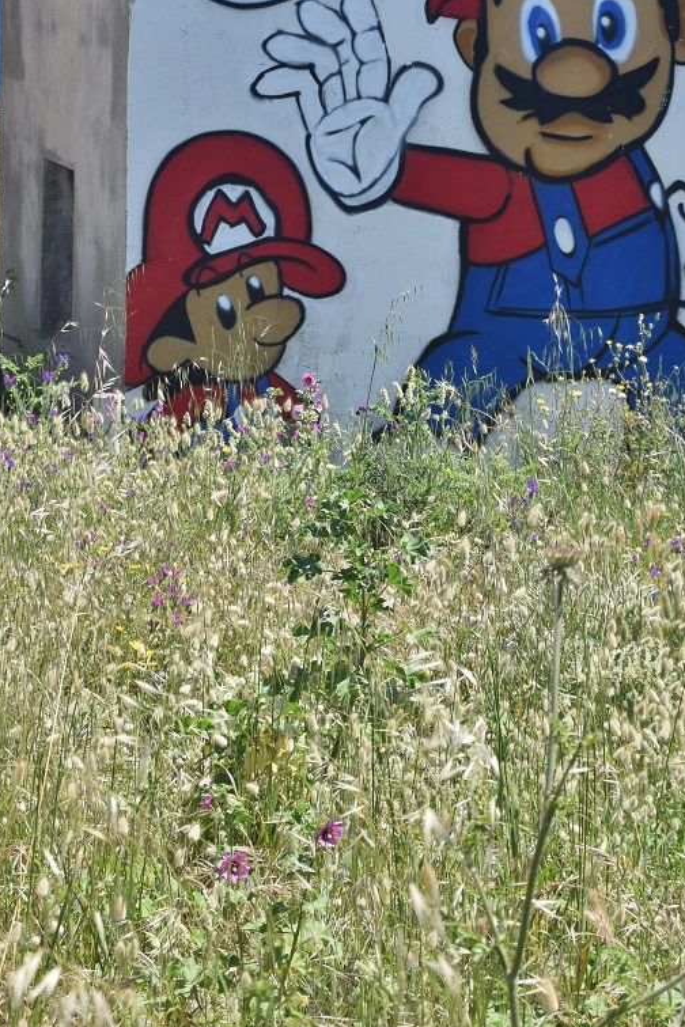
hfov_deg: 10.2
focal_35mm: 134
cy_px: 16
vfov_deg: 15.1
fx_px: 3824
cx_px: 457
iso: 200
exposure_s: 1/320
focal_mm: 45
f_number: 9
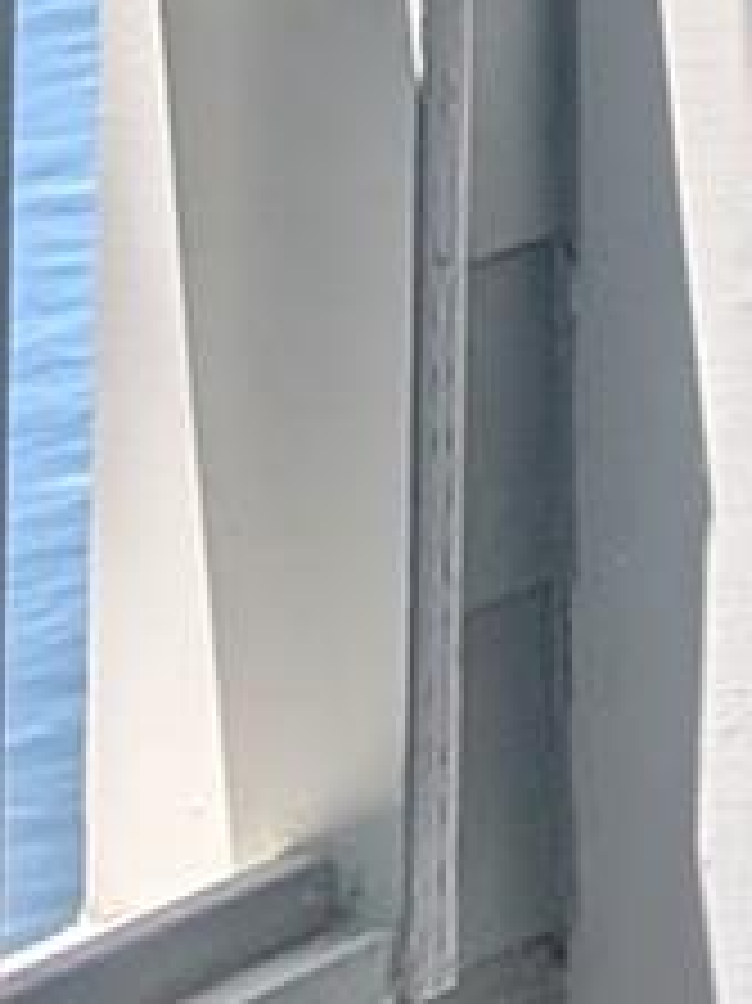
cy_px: -1481
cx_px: 4084
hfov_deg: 5.0
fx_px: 6378
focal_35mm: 220
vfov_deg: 8.2
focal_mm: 6.9
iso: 21
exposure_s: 1/420
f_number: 1.68
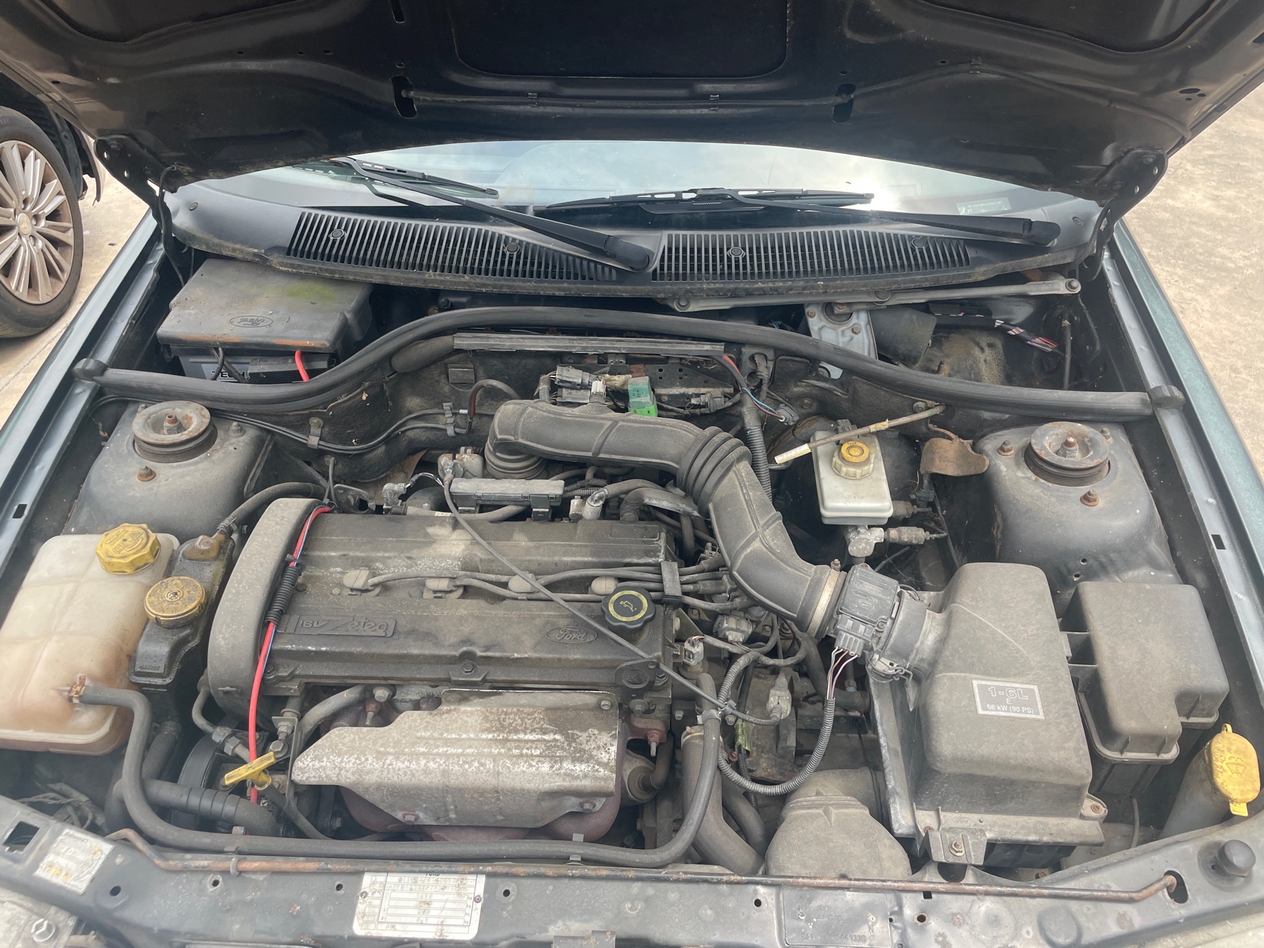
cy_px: 474
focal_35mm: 26
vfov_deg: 53.1
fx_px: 949
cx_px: 632
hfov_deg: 67.3
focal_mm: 4.2
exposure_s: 1/540
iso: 32
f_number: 1.6
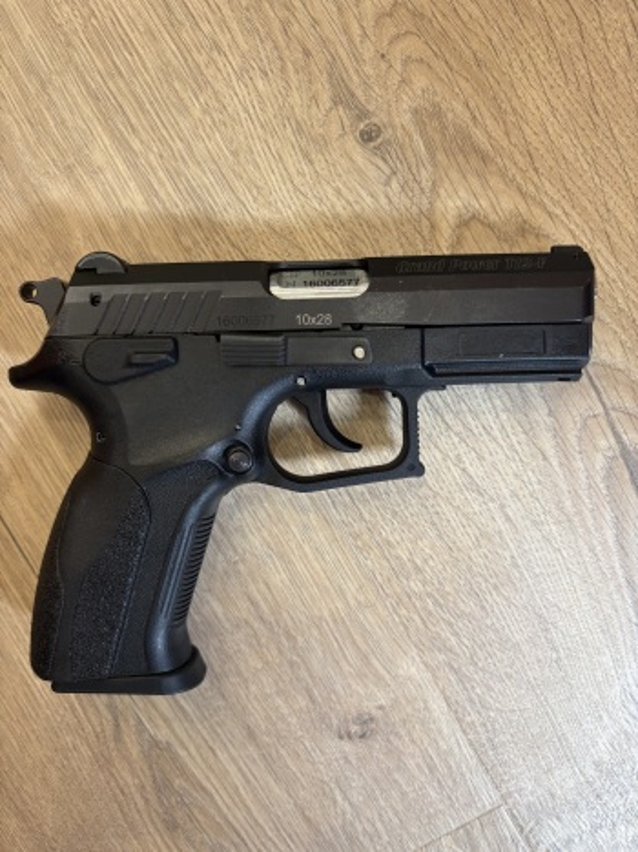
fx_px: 639
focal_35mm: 26
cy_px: 426
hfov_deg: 53.0
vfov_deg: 67.3
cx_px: 319
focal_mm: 5.96
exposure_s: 1/50
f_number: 1.6
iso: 125
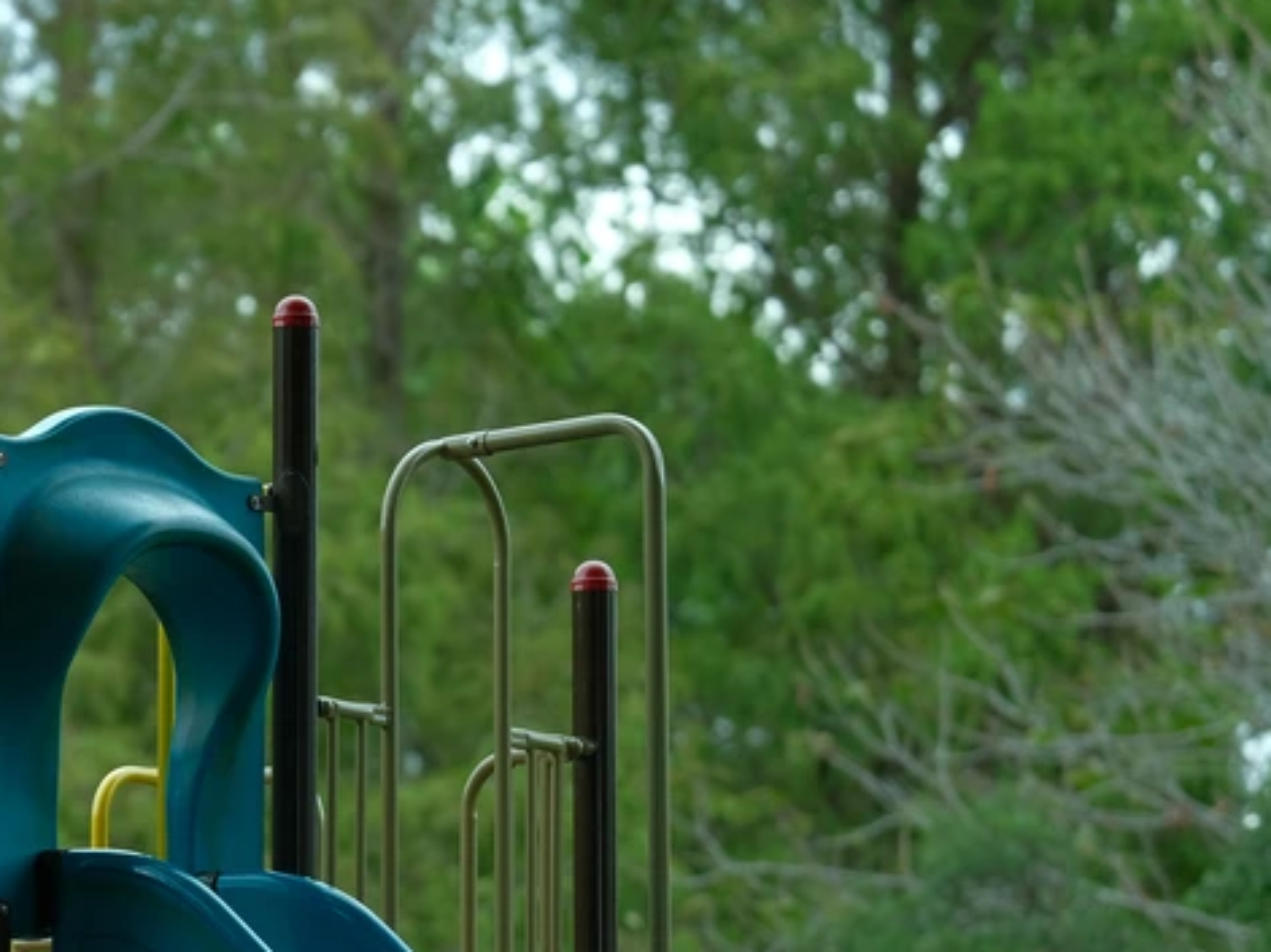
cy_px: 1049
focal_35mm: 355
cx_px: -240
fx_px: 13031
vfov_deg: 4.2
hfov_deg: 5.6
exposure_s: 1/250
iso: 100
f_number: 2
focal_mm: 110
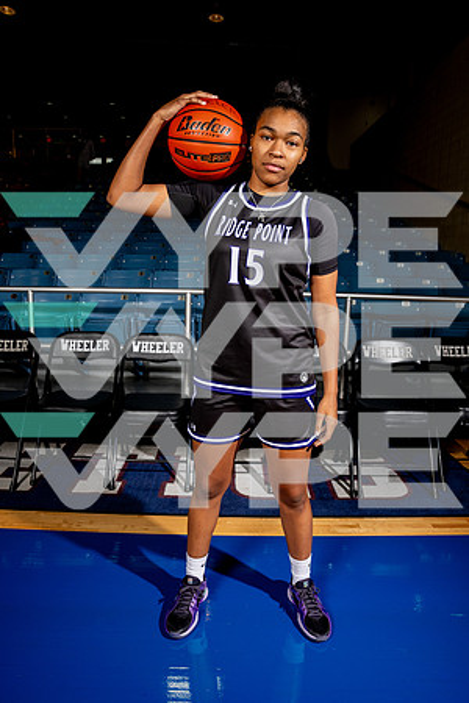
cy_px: 352
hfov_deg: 53.1
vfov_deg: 73.7
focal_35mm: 24
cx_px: 234
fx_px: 469
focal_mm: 24
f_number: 7.1
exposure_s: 1/125
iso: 250
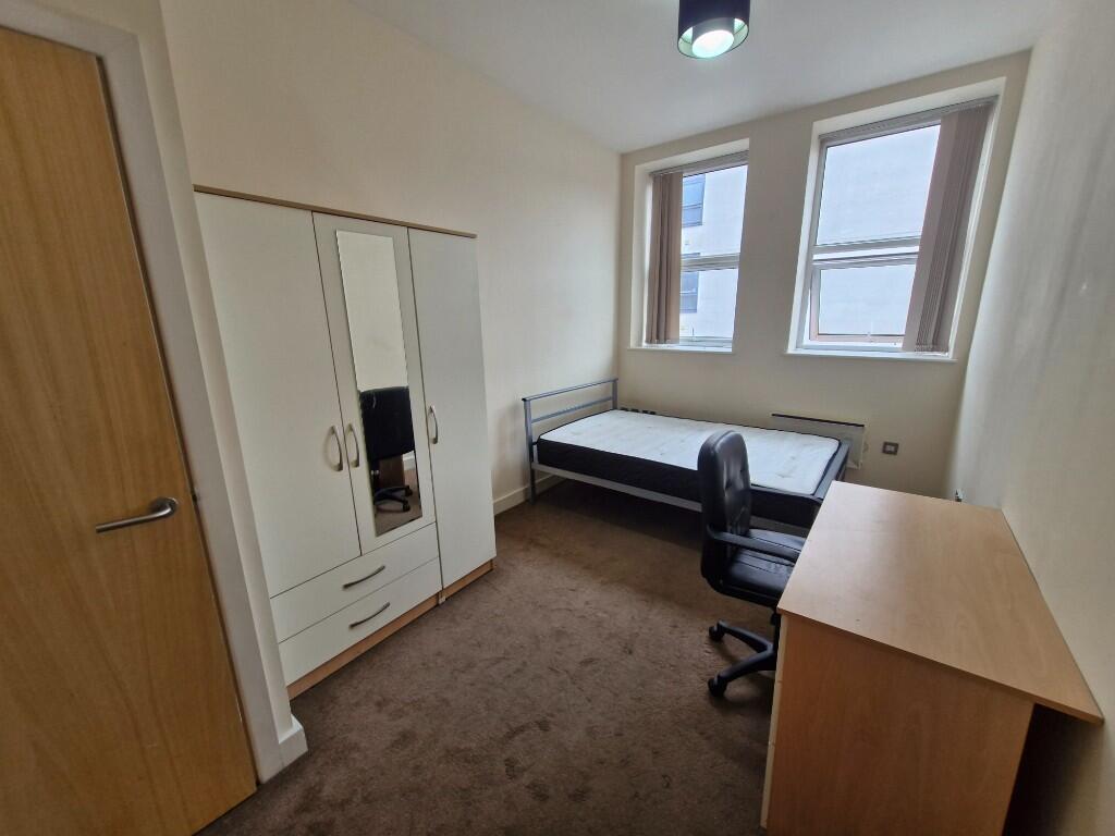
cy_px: 418
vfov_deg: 89.9
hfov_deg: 106.2
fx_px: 419
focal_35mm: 13
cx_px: 558
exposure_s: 1/50
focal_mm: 1.74
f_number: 2.2
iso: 50
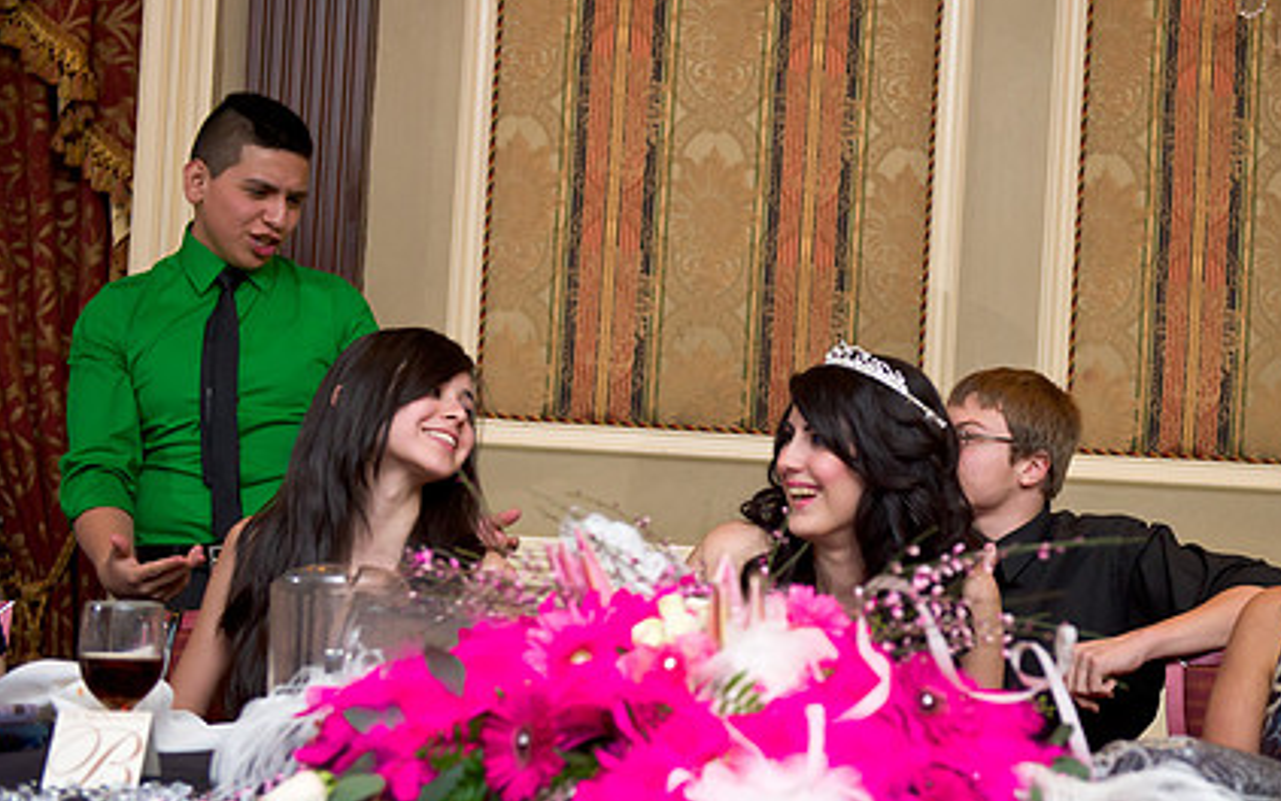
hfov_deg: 29.2
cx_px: 844
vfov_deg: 18.6
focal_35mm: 70
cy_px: 440
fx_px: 2444
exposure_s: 1/125
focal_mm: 50
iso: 1600
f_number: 3.2
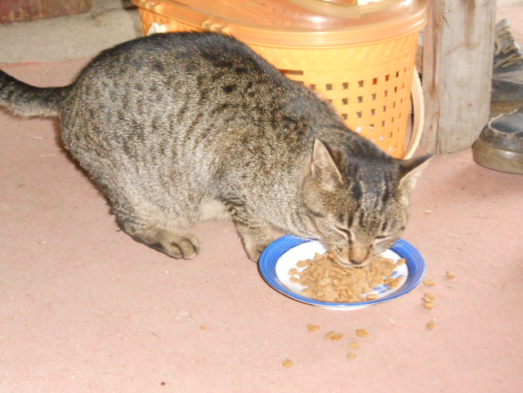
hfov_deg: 27.0
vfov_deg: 20.4
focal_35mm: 72
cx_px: 262
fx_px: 1088
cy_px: 196
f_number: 6
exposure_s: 1/60
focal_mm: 12.8
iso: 1000
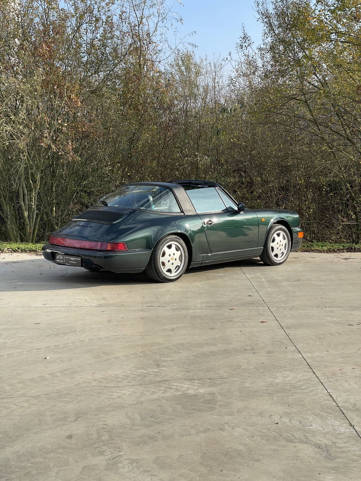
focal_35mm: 52
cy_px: 240
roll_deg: -0.2
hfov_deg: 28.0
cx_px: 180
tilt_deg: -5.0
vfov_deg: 36.8
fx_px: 723
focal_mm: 6
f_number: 2
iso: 25
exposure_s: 1/585
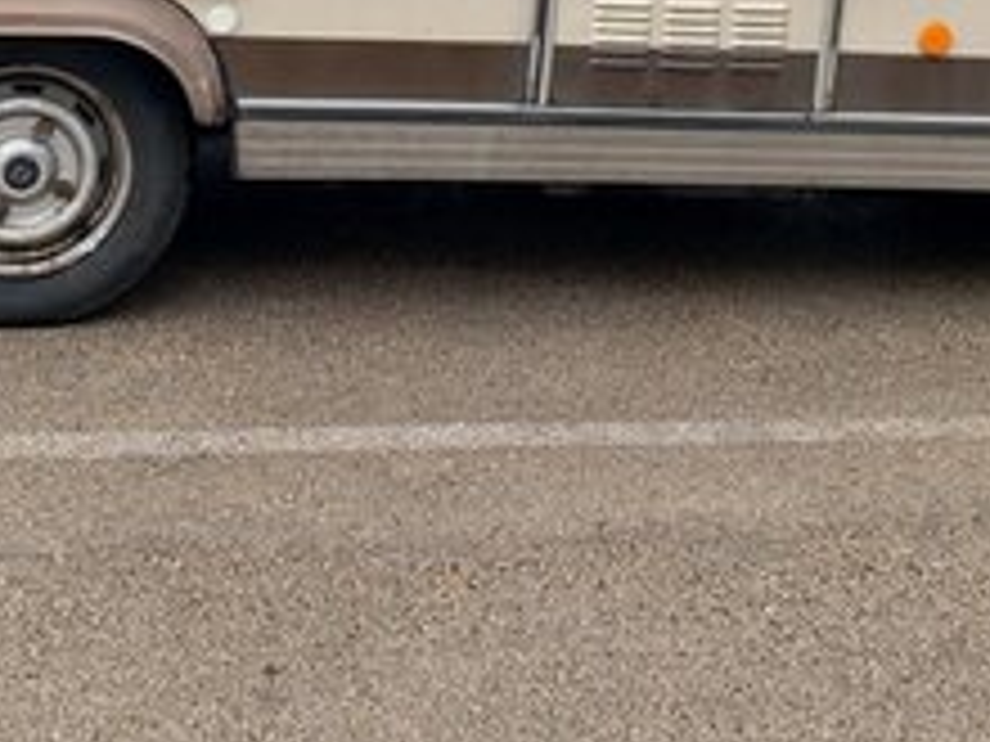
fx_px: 2460
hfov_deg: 22.8
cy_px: -196
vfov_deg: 16.3
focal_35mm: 86
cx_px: 459
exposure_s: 1/269
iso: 20
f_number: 1.8
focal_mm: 4
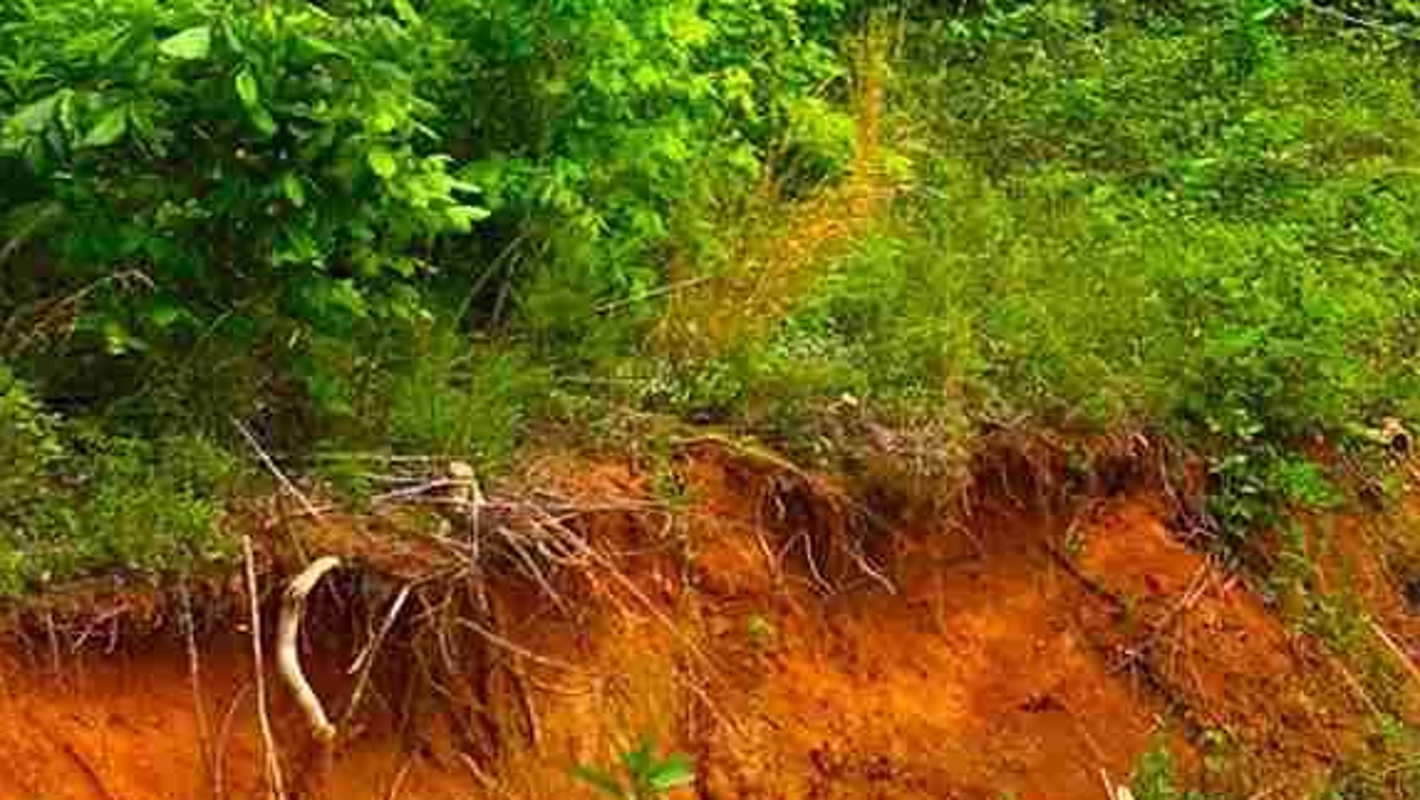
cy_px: -162
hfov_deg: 14.4
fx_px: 5274
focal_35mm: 140
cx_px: 2097
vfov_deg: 8.6
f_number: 2.8
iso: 140
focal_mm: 12.29
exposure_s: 1/240
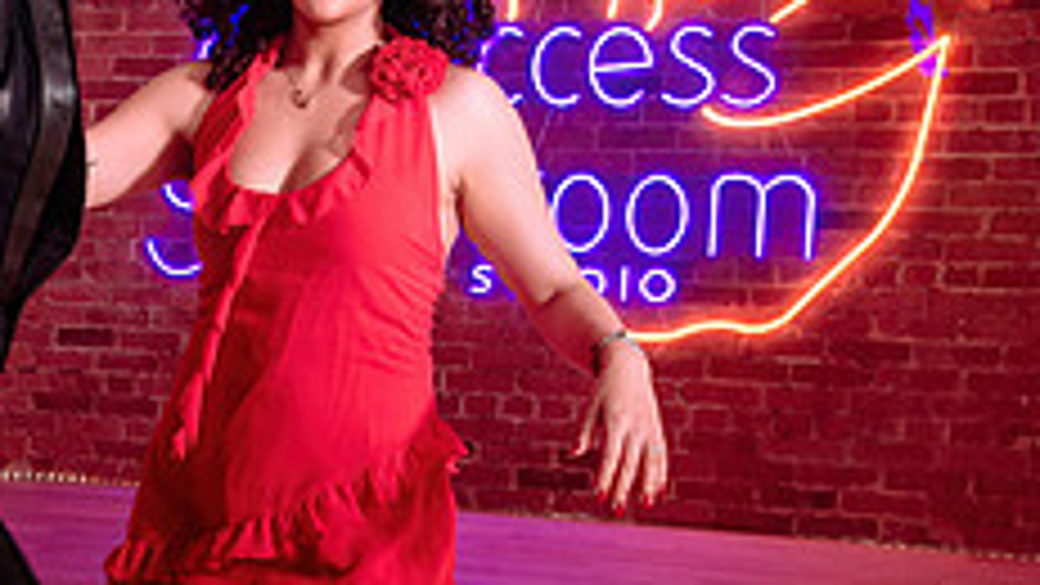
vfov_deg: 14.3
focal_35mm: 84
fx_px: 2317
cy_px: 450
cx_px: -120
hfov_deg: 23.6
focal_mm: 27
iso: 640
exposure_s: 1/100
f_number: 3.2
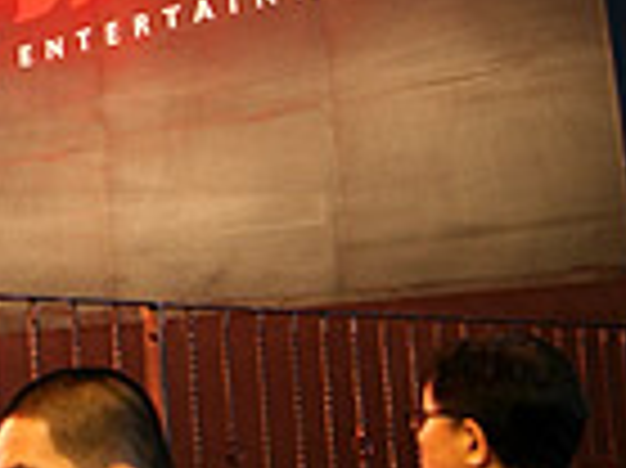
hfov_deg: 19.0
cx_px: -311
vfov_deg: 16.0
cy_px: 34
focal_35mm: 91
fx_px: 1644
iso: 400
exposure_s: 1/5
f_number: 3.5
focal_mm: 18
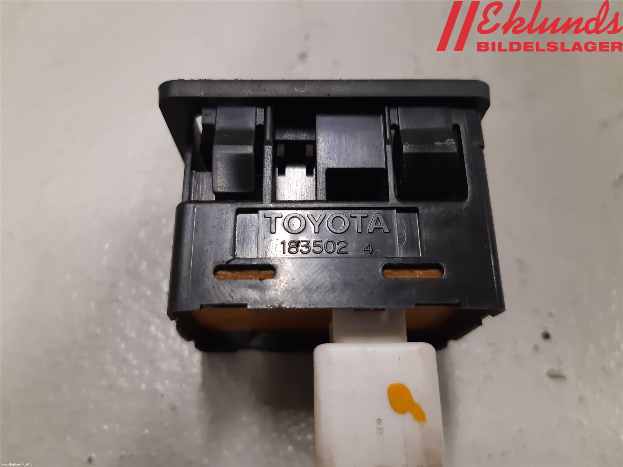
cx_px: 312
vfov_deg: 53.1
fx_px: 468
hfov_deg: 67.3
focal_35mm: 26
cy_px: 234
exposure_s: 1/50
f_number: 1.7
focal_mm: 3.93
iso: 200
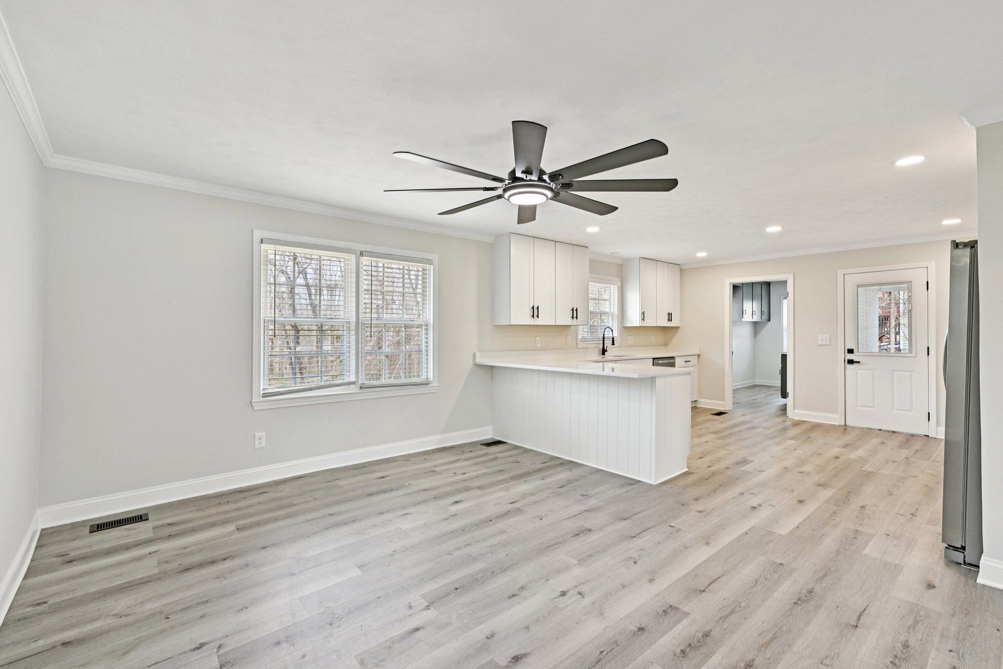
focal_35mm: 16
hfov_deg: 96.7
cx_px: 502
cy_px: 334
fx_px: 446
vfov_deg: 73.7
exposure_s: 1/20
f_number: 8
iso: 100
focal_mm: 16
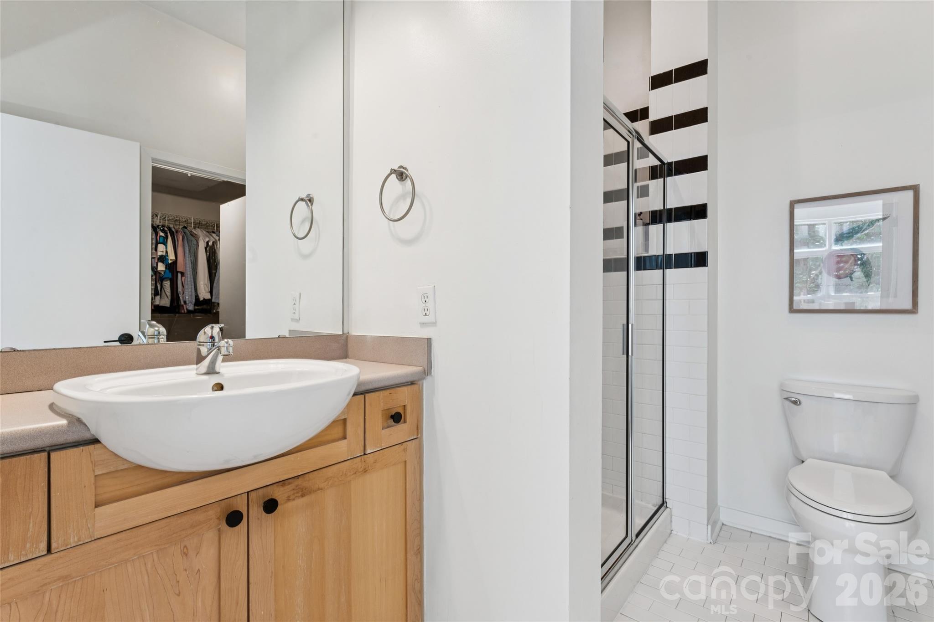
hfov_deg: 94.3
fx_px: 433
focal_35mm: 17
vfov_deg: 71.4
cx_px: 467
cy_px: 311
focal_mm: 16.7
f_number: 13
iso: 100
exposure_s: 1
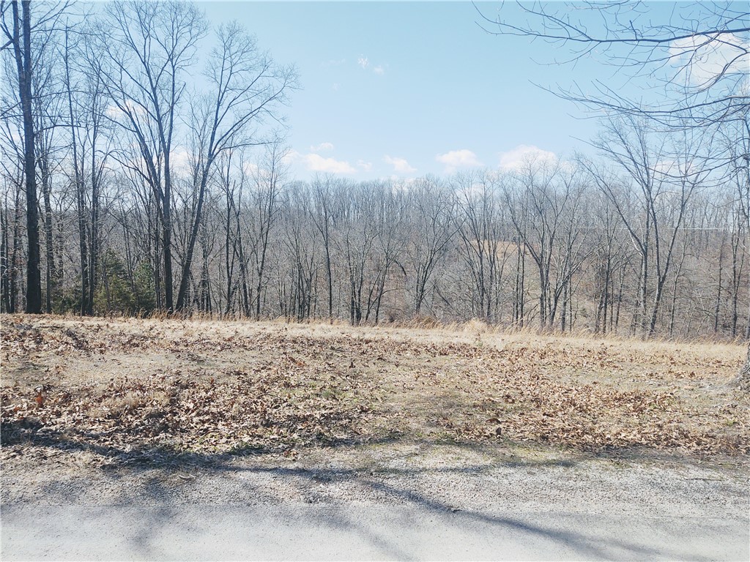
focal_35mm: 27
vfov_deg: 51.4
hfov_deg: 65.3
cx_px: 375
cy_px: 281
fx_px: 585
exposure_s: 1/3733
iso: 100
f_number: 1.7
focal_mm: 4.75
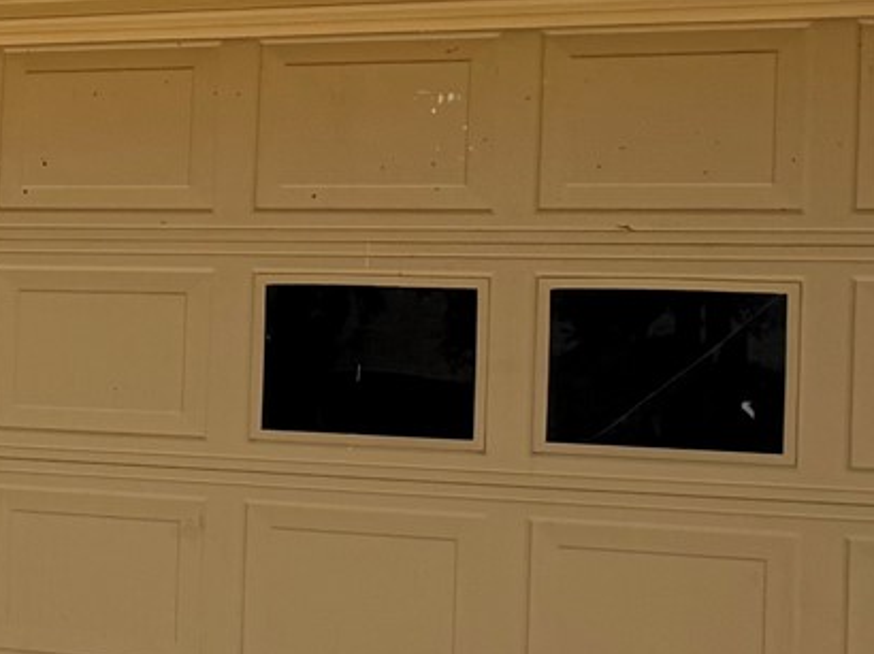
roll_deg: -2.9
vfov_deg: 12.3
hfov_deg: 13.1
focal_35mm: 120
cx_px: -1121
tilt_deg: +2.1
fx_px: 3028
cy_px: 254
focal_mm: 6.76
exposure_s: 1/5714
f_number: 1.78
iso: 80
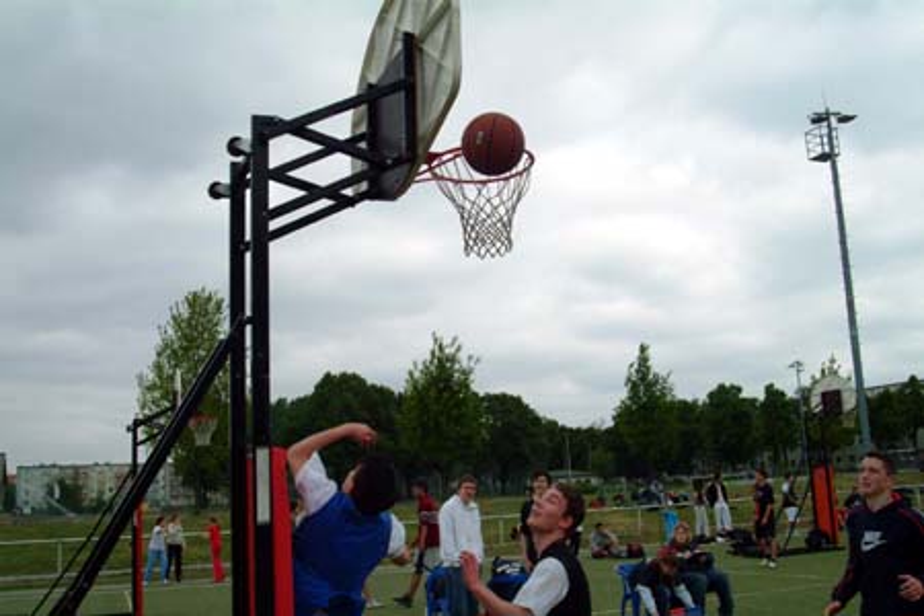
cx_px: 462
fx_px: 847
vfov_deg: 40.0
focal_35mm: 33
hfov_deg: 57.2
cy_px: 308
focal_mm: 22
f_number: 11
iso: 400
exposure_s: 1/500
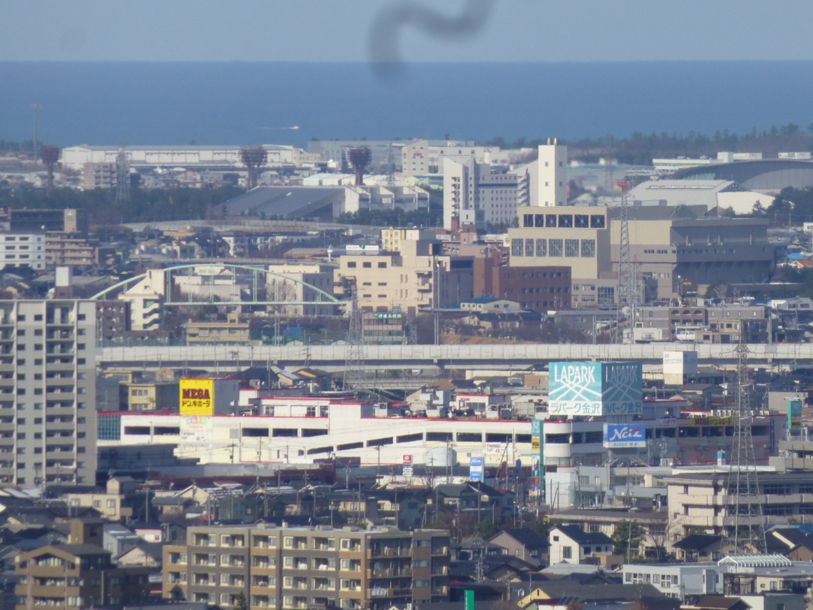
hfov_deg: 3.0
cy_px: 314
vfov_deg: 2.3
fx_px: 15501
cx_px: 497
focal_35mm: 660
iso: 100
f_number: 6.4
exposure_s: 1/640
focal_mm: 86
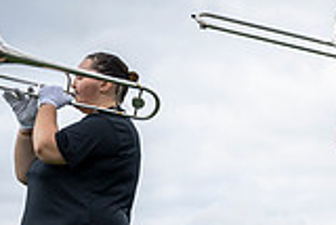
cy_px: 209
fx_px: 1663
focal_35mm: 178
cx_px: 603
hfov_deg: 10.8
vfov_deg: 7.7
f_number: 4
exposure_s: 1/800
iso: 250
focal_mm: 49
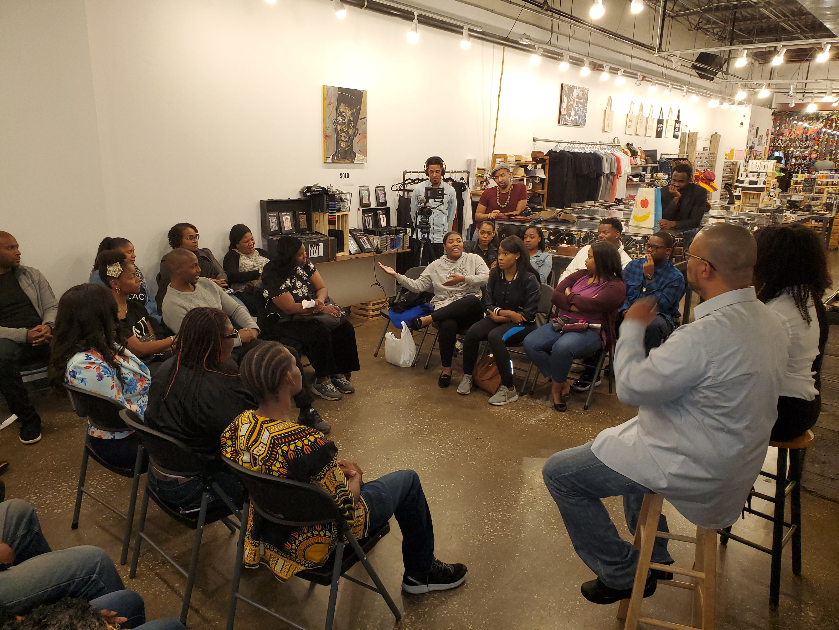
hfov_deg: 67.3
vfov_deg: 53.1
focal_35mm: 26
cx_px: 420
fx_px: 630
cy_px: 315
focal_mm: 4.3
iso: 160
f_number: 2.4
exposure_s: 1/24
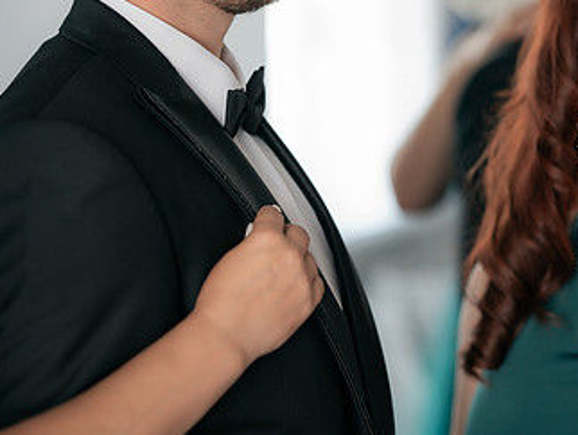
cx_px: 490
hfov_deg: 13.3
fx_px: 2456
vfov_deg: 10.1
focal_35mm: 147
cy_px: 146
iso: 800
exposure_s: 1/250
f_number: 2
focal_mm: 85
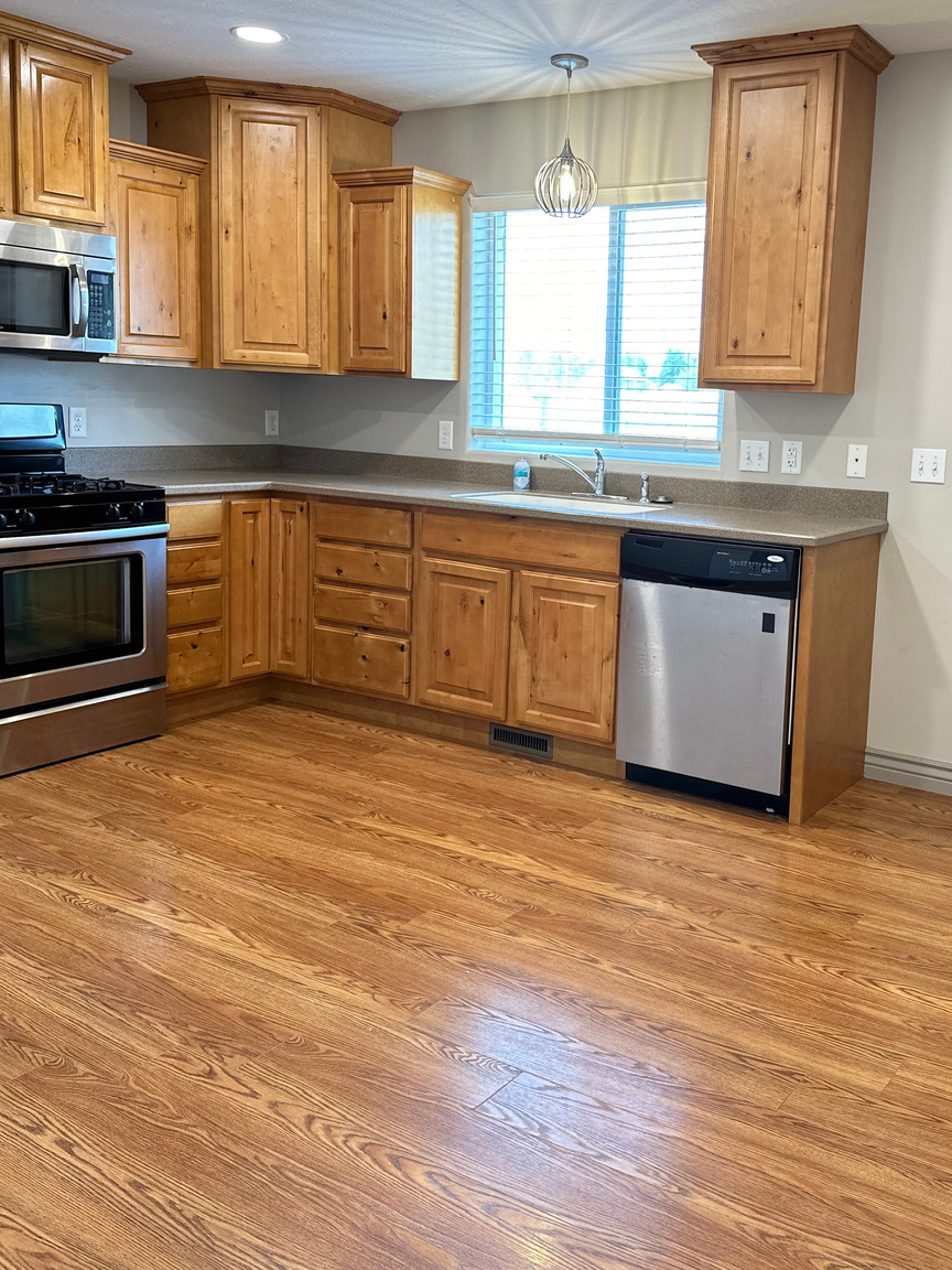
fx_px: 1173
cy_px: 534
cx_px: 616
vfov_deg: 56.5
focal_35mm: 32
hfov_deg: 43.7
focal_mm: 6.86
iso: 125
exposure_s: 1/60
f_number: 1.78
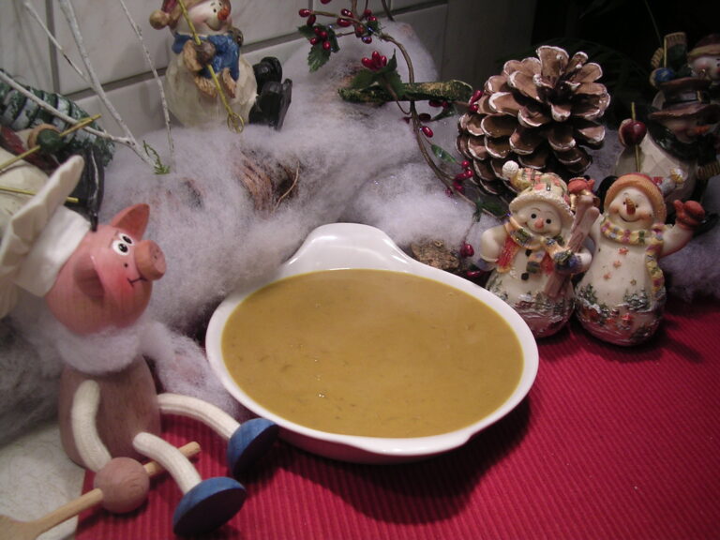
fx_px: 790
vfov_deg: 37.7
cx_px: 360
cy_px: 270
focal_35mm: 38
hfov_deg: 49.0
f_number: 2.8
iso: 100
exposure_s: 1/38.9
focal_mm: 5.8
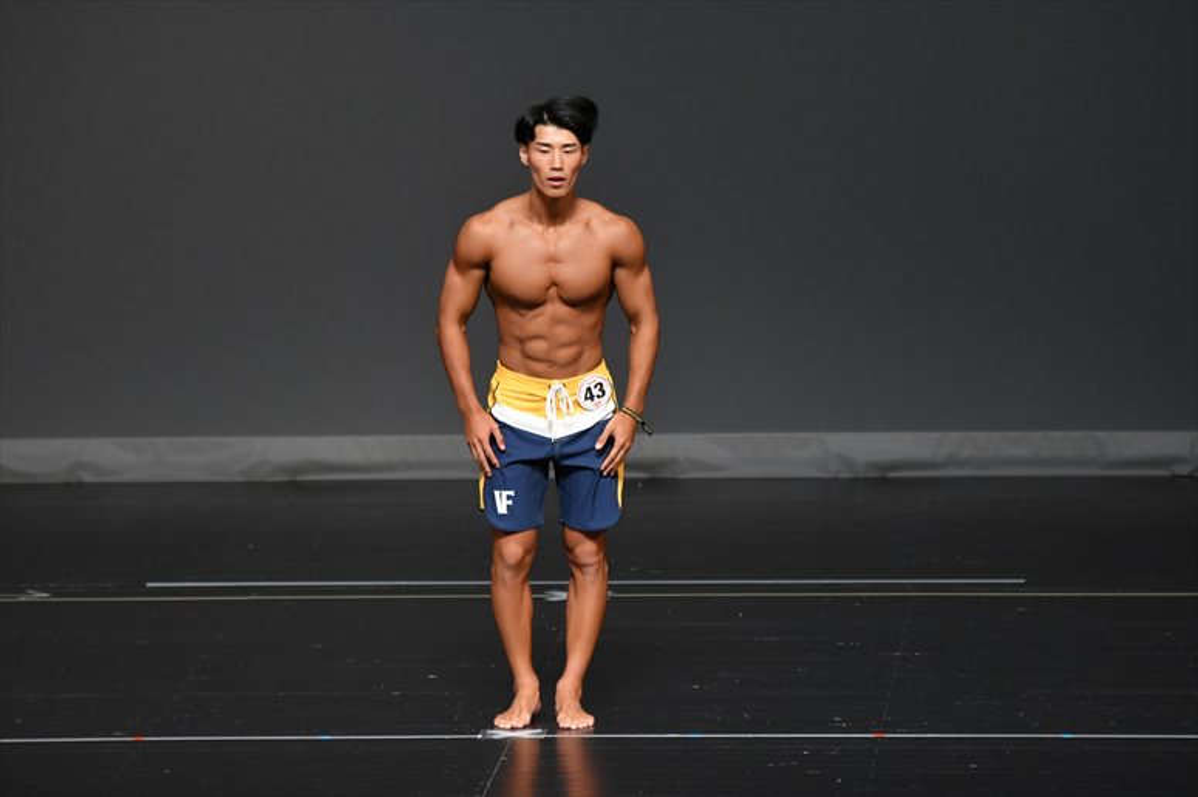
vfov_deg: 4.4
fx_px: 10478
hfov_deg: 6.5
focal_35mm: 315
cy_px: 398
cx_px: 599
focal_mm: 210
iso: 2000
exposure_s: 1/400
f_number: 5.6
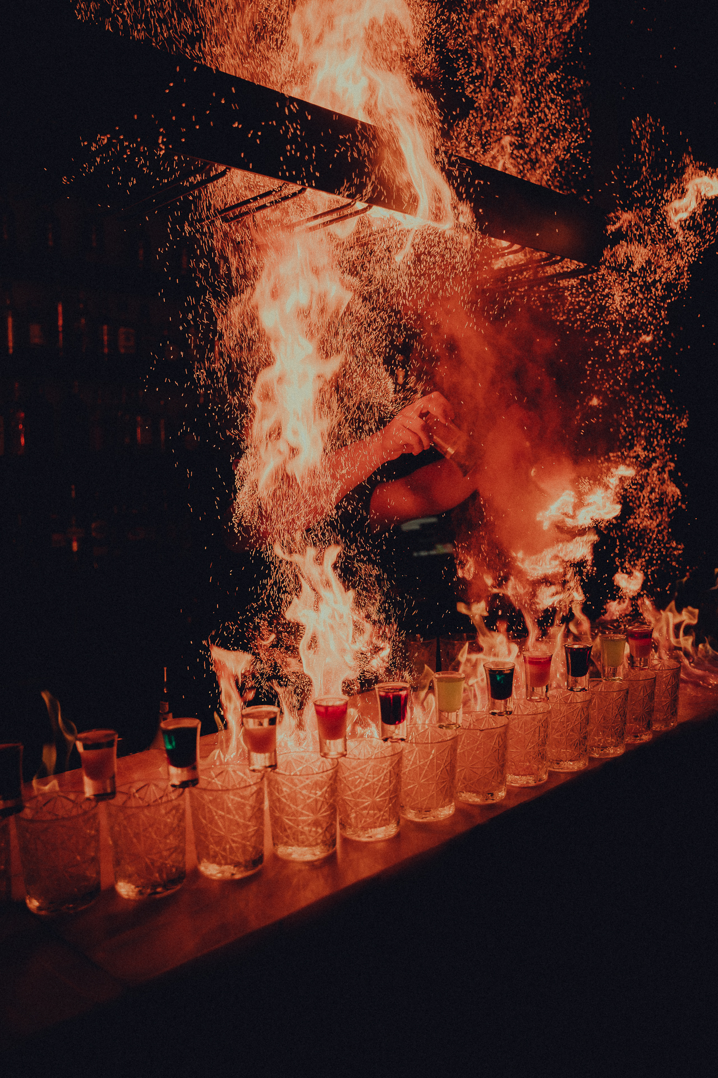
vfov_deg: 65.5
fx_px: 838
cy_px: 539
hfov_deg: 46.4
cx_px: 359
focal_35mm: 28
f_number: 2.8
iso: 500
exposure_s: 1/400
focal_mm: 28
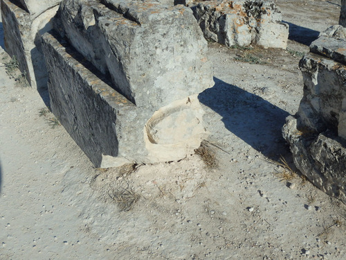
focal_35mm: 43
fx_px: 430
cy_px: 130
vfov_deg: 33.6
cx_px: 173
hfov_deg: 43.9
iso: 125
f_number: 14
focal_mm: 7.7
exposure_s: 1/250
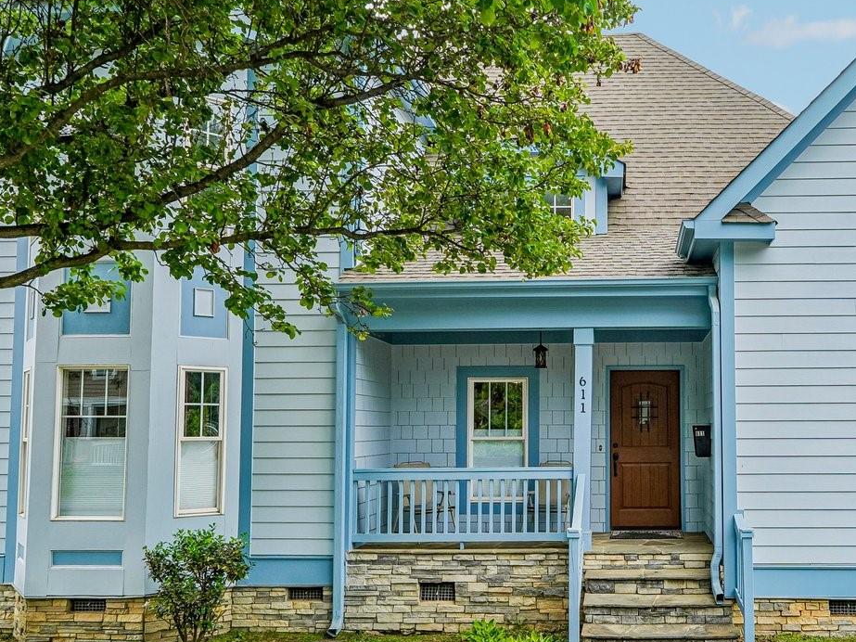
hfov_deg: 54.9
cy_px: 382
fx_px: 791
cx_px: 608
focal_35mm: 32
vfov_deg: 43.9
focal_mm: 10
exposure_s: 1/30
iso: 100
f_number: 8
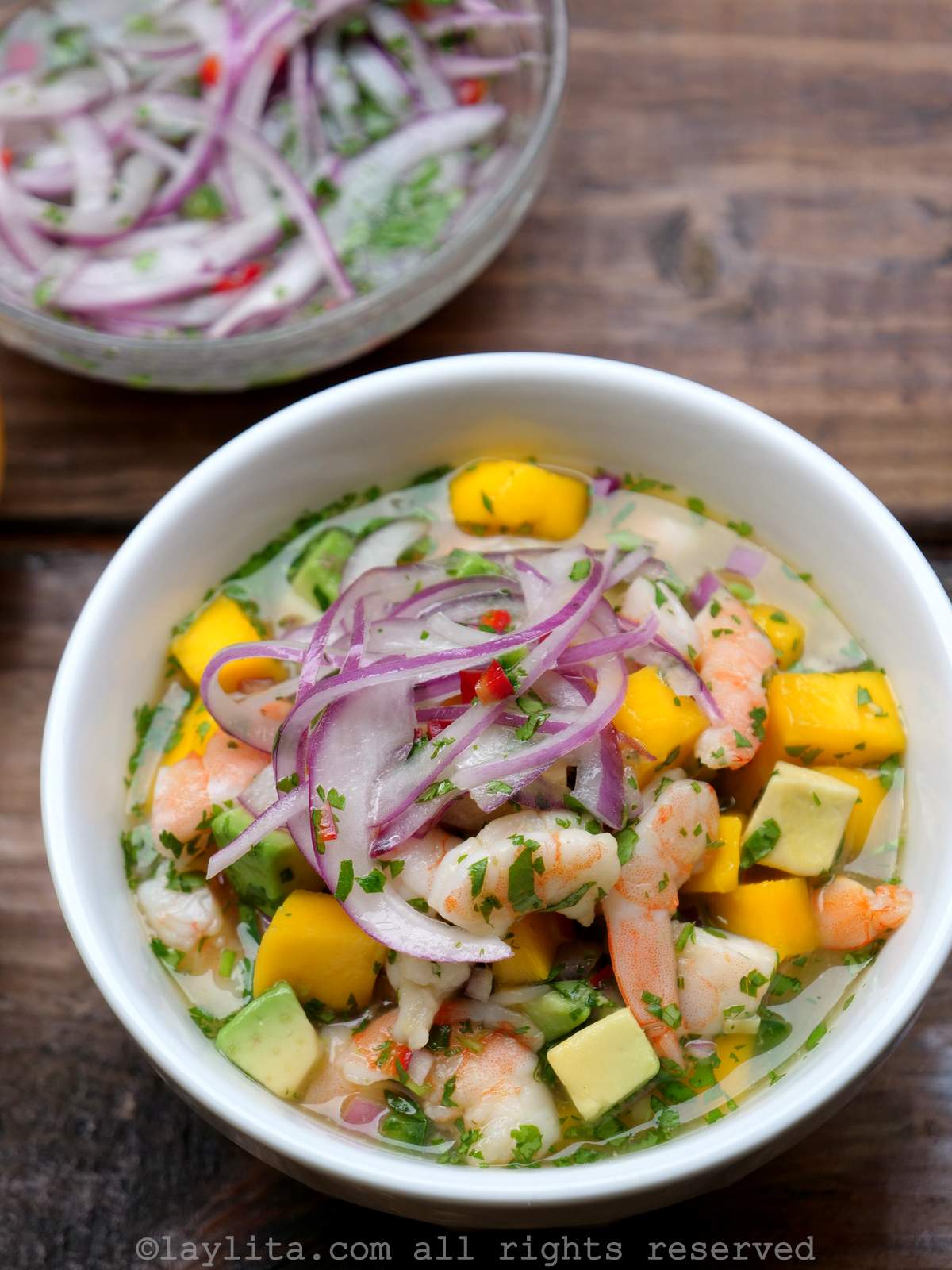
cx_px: 476
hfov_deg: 13.2
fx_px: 4107
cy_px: 635
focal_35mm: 112
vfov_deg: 17.6
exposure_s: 1/320
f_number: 4.5
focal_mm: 56
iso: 200
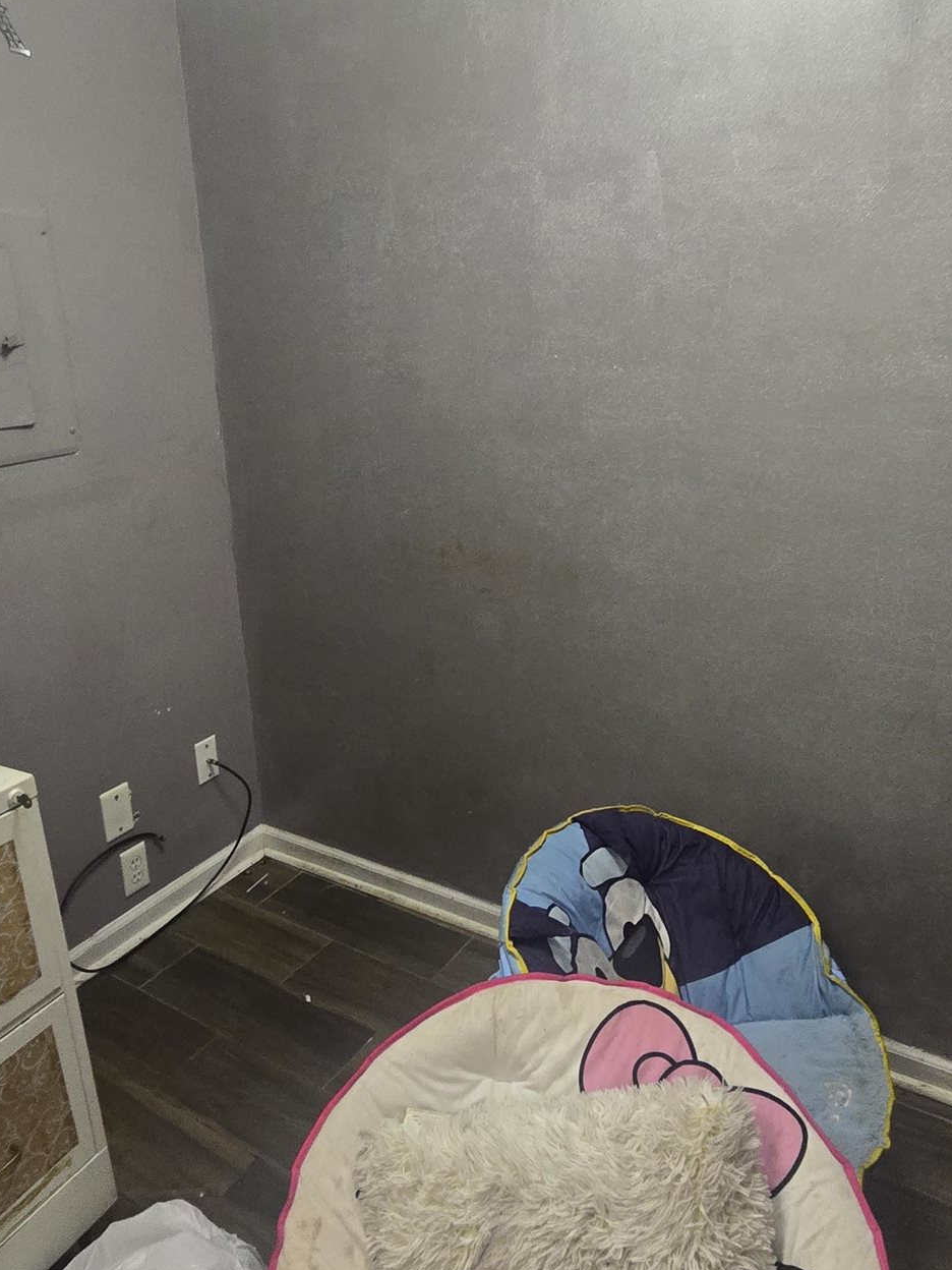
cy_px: 597
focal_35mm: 24
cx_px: 474
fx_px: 880
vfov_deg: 71.5
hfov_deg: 56.8
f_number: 2.2
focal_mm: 2.2
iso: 500
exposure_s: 1/60
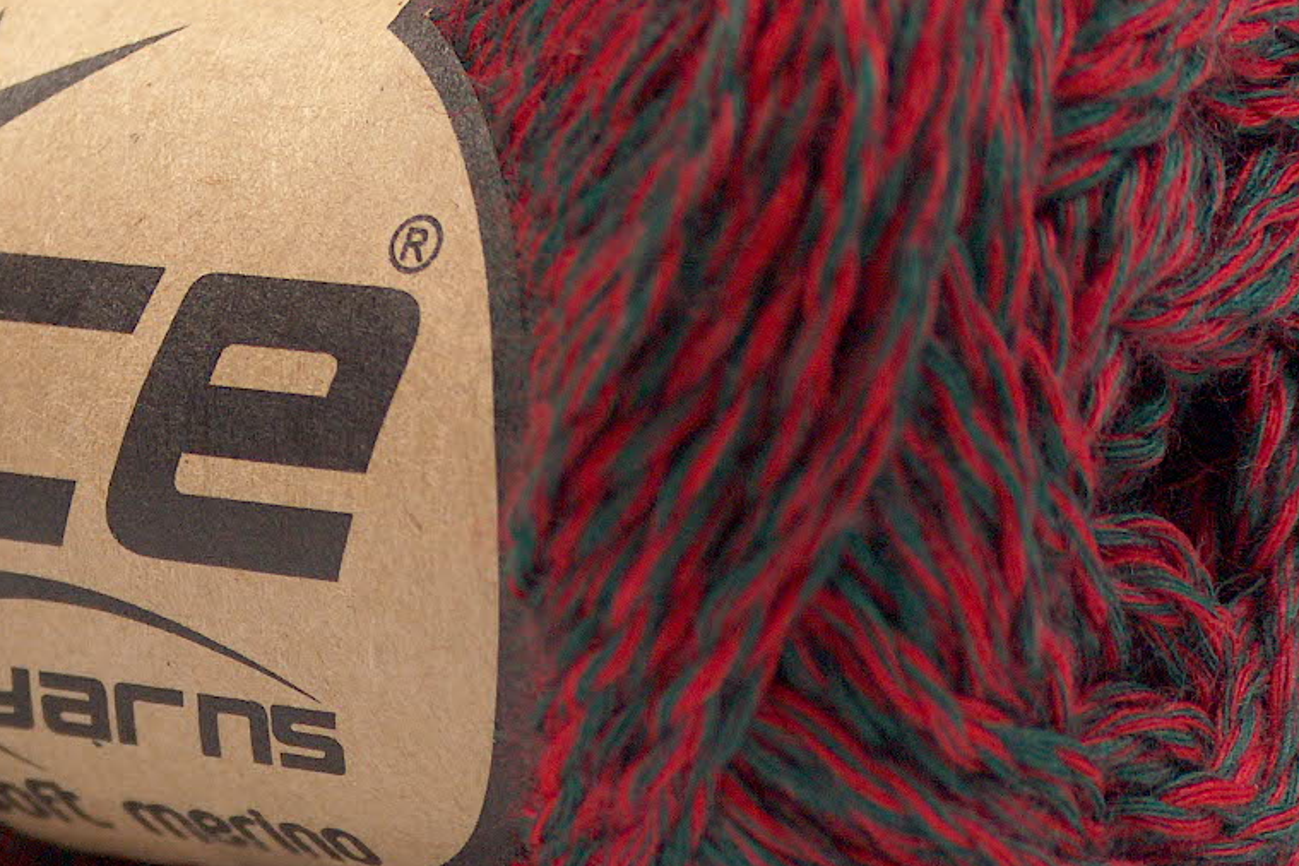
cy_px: 363
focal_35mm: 176
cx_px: 329
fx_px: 6350
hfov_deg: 11.7
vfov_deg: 7.8
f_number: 2.9
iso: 100
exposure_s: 1/3.9
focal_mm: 20.29
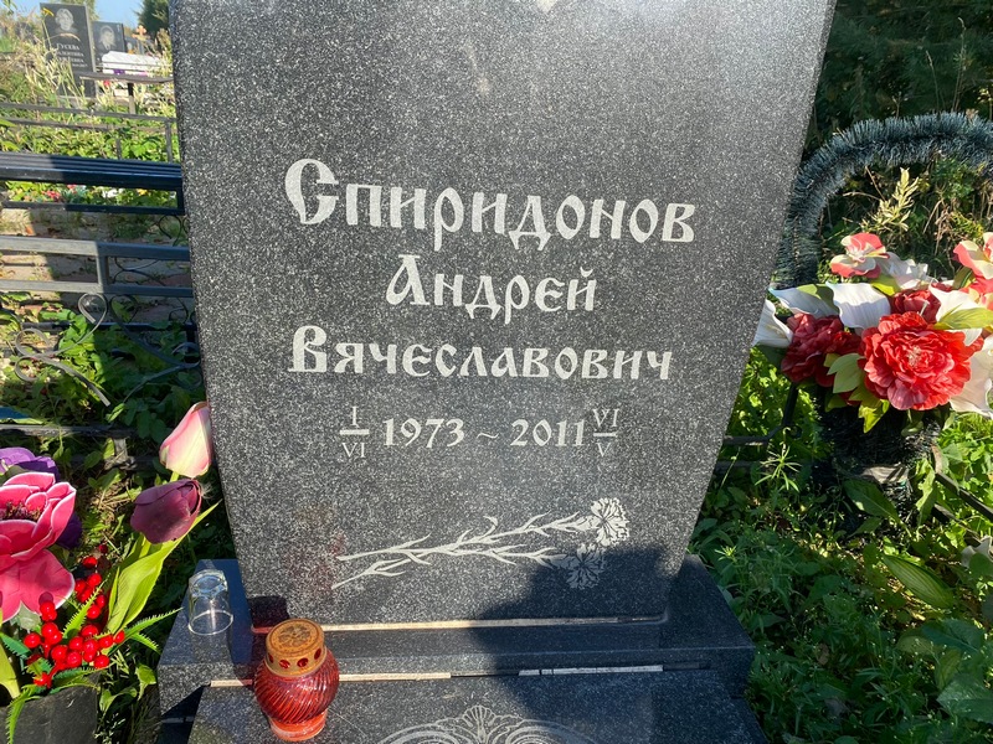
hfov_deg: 67.3
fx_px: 746
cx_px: 496
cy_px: 372
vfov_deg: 53.1
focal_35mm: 26
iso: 32
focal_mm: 4.25
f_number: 1.8
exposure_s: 1/981
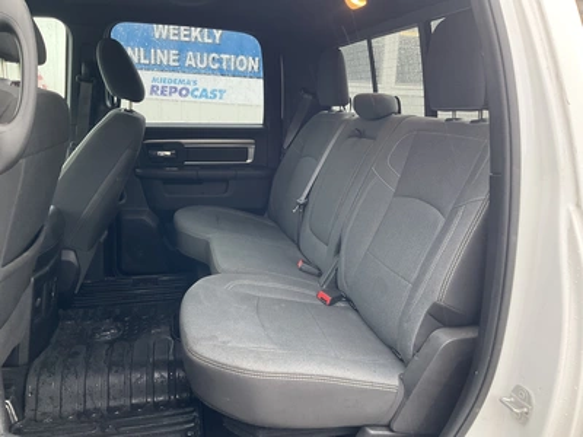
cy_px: 218
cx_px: 292
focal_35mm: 29
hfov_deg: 61.7
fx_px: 488
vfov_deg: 48.2
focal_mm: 3
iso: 125
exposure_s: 1/60
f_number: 1.8
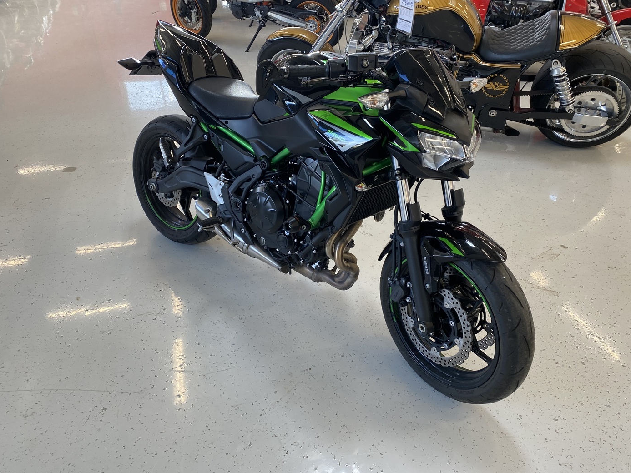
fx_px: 492
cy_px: 231
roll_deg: +1.7
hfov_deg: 65.3
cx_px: 322
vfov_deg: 51.3
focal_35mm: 27
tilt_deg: -35.0
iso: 100
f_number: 1.8
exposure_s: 1/100
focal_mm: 4.25
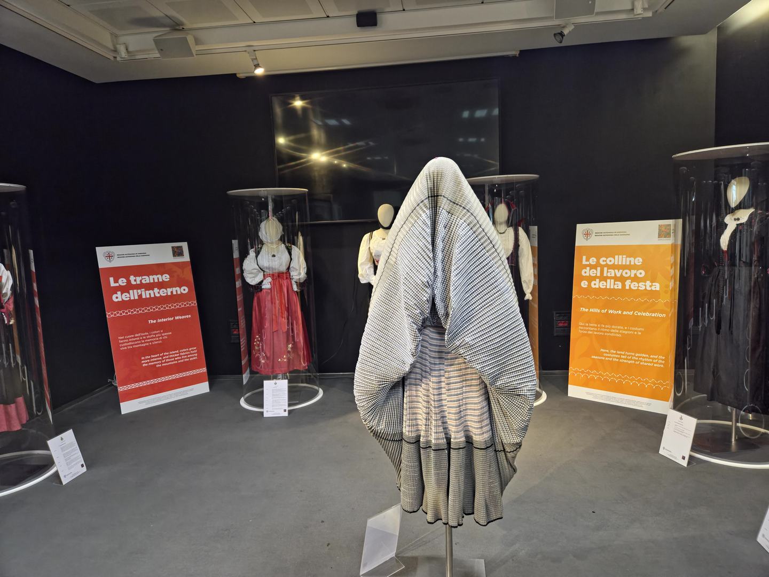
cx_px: 384
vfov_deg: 58.9
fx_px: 511
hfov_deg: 73.9
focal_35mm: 23
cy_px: 288
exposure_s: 1/100
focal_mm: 5.4
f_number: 1.8
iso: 800
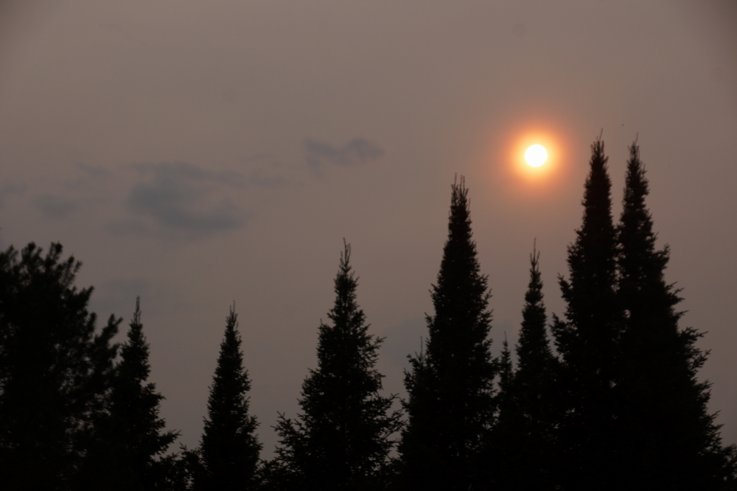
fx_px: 2149
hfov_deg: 19.5
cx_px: 368
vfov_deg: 13.0
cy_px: 246
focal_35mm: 105
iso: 100
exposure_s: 1/250
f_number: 8
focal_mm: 70
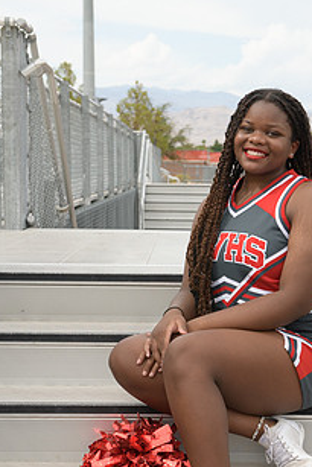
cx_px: 210
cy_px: 338
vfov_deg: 24.5
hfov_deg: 16.6
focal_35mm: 82
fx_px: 1065
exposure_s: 1/1250
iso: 800
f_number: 5.6
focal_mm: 56
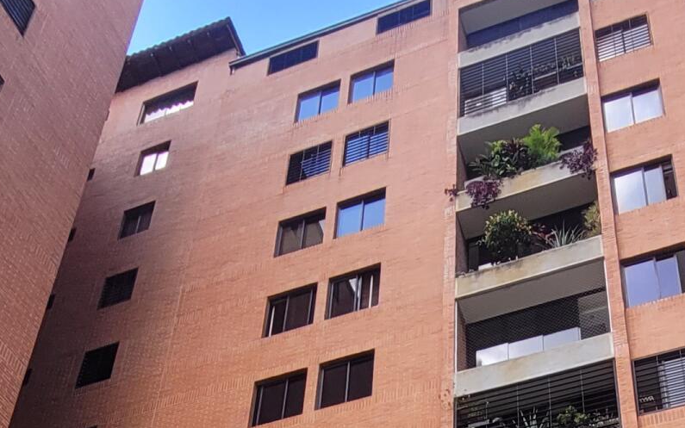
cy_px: 710
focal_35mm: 52
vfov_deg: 20.0
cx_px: 479
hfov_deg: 38.2
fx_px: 971
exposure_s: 1/334
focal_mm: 1.74
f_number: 2.2
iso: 40
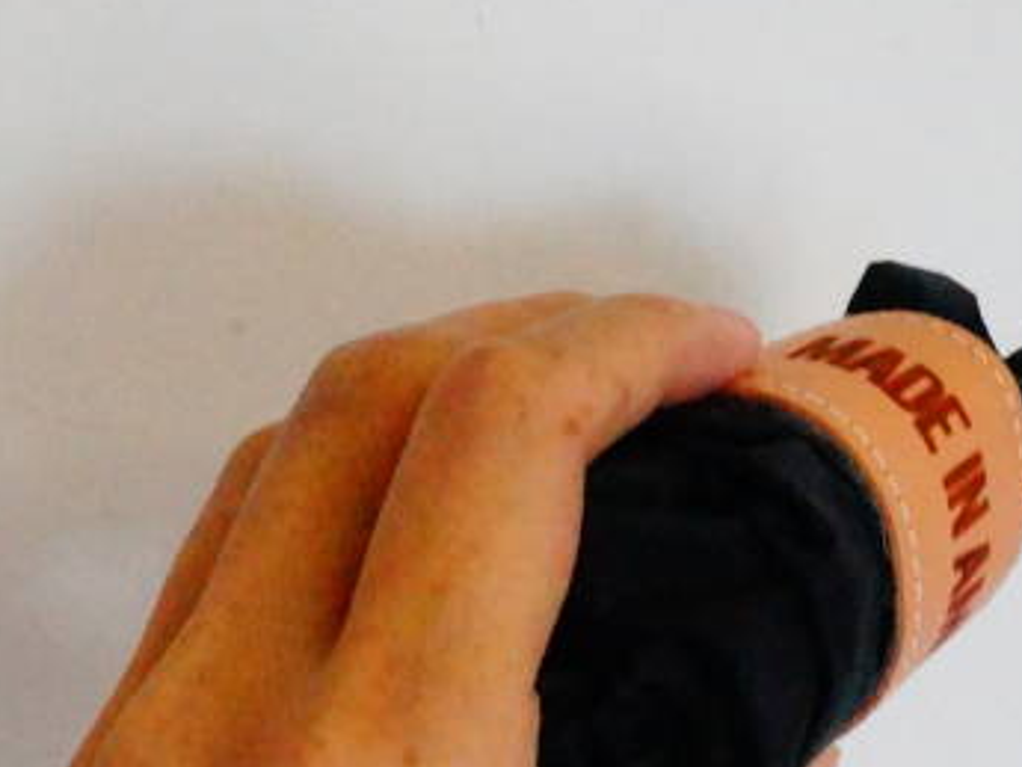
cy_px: 672
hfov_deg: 24.4
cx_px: 604
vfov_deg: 18.2
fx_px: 2363
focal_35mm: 80
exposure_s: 1/40
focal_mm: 30
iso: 16000
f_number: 18
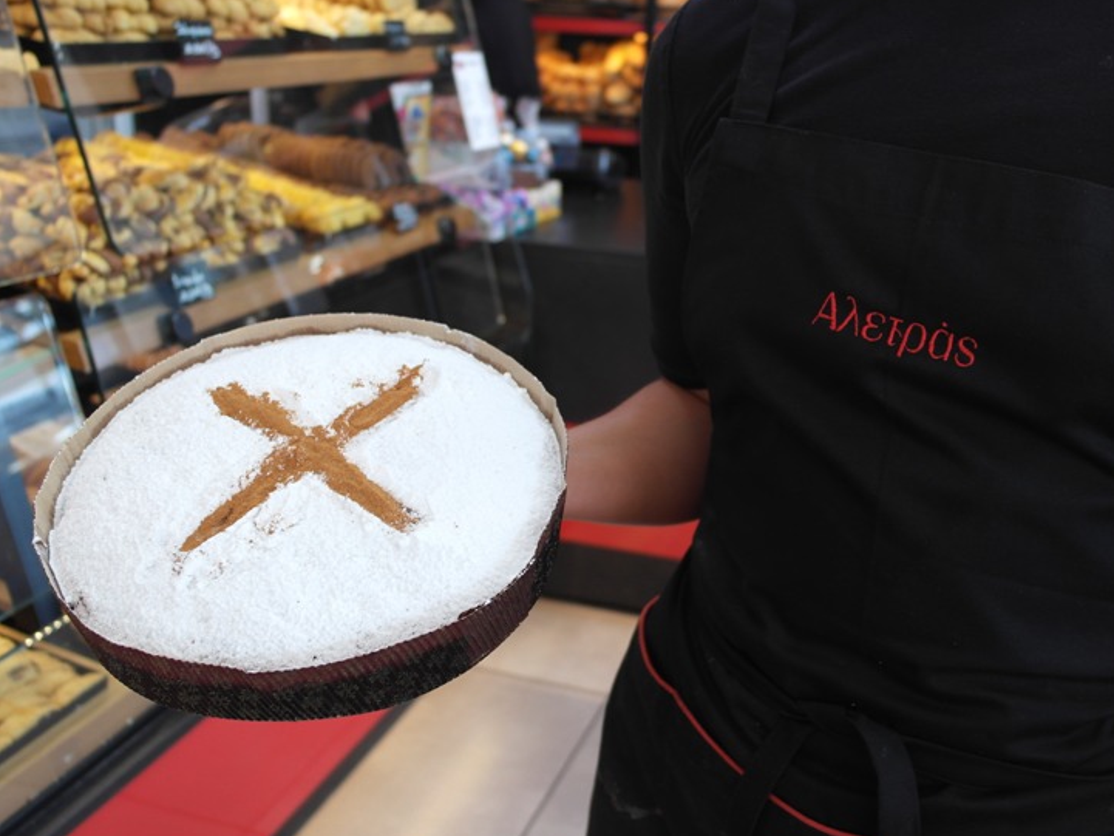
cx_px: 620
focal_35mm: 36
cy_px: 382
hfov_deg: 51.2
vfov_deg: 39.6
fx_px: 1159
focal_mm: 20
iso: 200
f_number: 3.5
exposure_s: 1/80
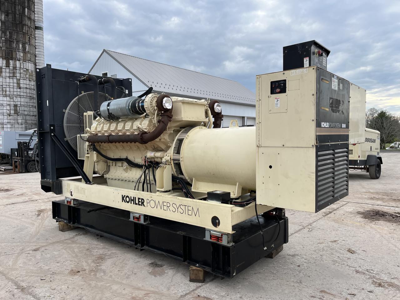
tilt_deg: -3.1
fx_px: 300
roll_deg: +0.5
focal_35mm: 26
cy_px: 150
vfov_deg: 53.1
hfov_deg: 67.3
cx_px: 200
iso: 50
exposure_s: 1/1163
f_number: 1.6
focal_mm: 5.1
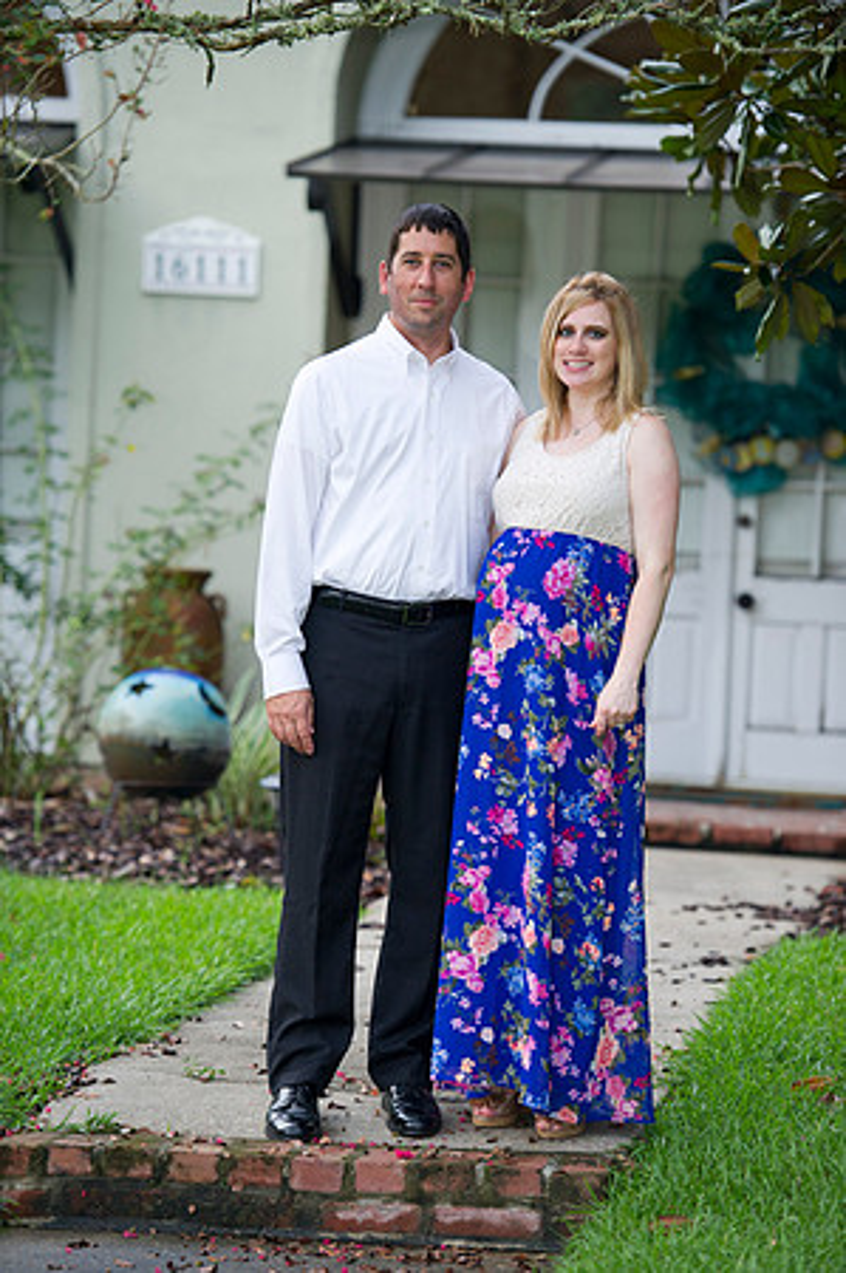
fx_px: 4946
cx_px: 423
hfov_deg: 9.8
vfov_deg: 14.7
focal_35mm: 140
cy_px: 636
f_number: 2.8
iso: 640
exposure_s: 1/100
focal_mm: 140
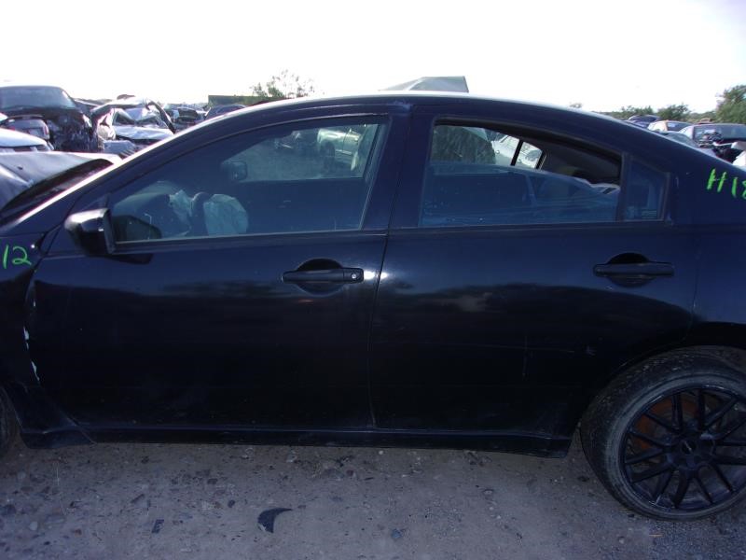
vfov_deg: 51.4
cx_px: 373
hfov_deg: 65.3
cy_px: 280
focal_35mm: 27
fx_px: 582
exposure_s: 1/320
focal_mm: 4.9
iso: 80
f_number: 3
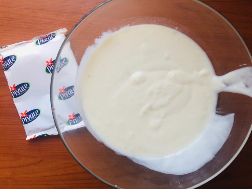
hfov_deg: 61.6
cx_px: 126
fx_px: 211
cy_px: 94
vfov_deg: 48.3
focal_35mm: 29
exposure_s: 1/100
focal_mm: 4.15
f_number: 2.2
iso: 50
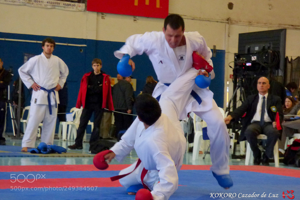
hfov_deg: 20.0
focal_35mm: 102
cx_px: 150
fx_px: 850
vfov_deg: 13.4
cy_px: 89
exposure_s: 1/125
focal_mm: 17.43
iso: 800
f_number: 4.8
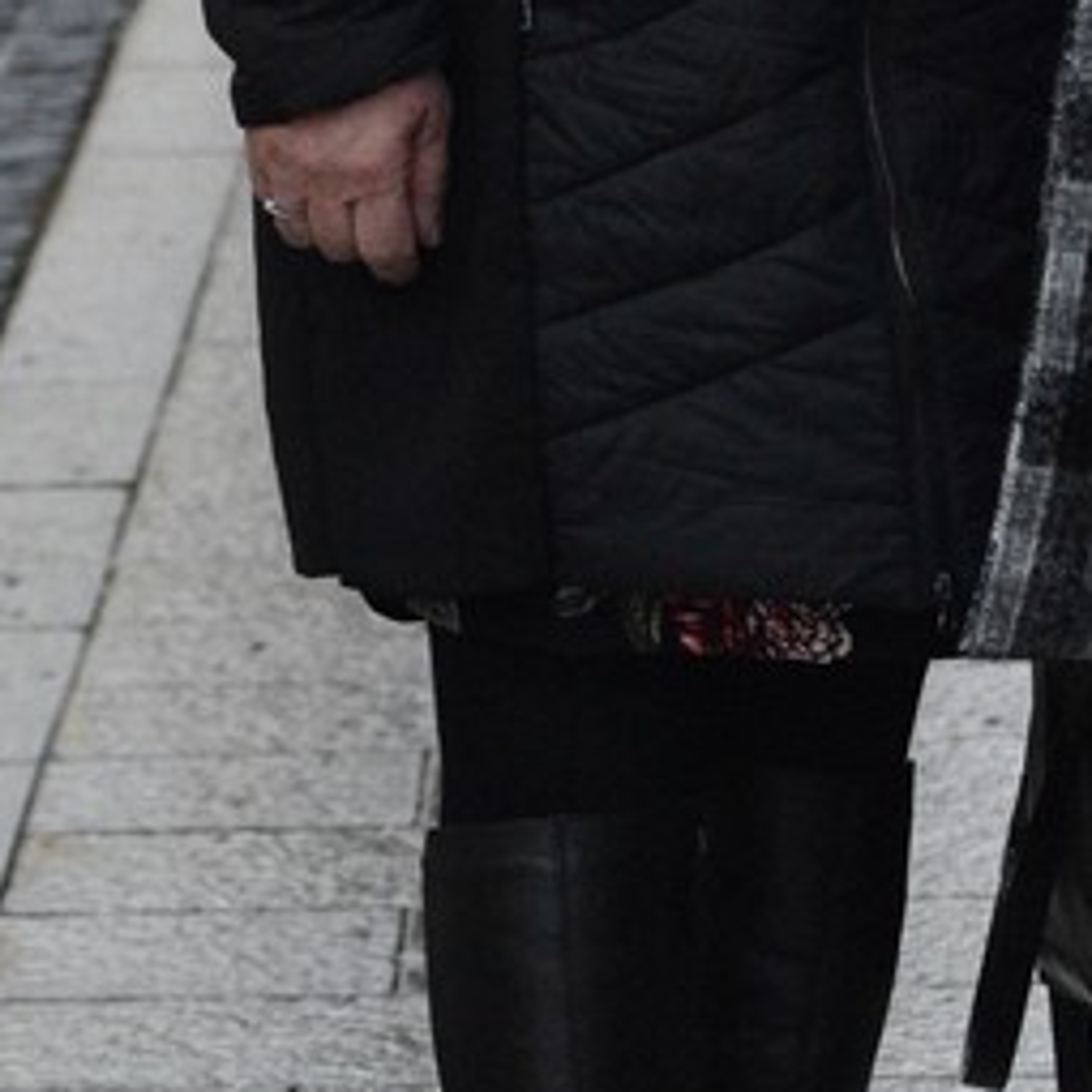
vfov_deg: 4.3
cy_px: 43
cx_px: 1096
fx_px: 14447
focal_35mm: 405
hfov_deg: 4.3
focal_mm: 75
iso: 2000
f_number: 5
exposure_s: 1/3200
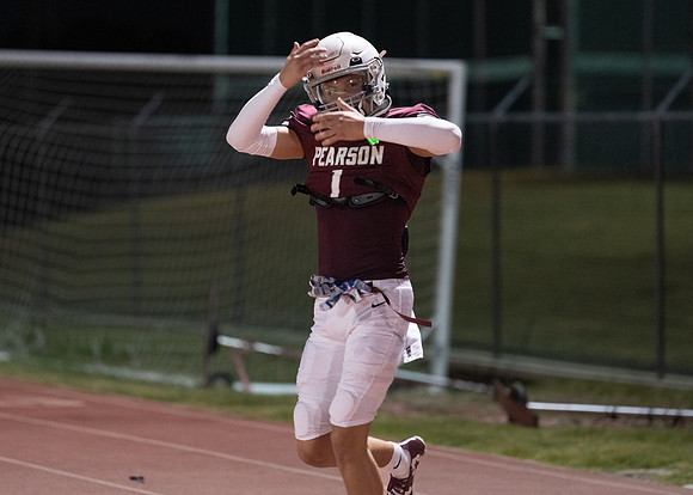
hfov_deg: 8.3
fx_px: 4776
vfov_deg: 5.9
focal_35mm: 243
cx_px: 354
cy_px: 214
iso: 4000
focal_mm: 200
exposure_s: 1/320
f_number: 3.2
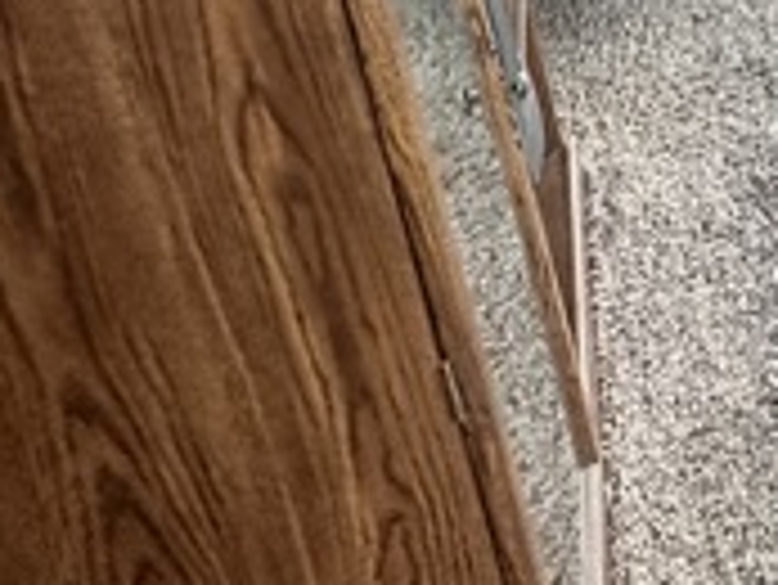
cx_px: 1118
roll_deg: +6.1
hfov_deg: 27.0
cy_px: -414
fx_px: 1215
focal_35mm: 54
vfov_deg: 20.6
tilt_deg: -11.3
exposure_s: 1/60
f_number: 2.2
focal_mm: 2.22
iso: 320
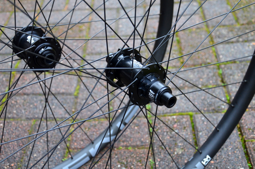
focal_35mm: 48
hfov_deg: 41.2
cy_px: 84
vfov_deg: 27.9
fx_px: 339
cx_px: 128
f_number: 4.2
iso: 800
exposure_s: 1/60
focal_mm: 32
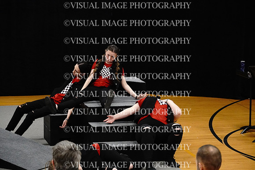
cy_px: 85
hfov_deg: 16.3
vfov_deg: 10.9
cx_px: 128
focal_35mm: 126
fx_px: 893
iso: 8000
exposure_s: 1/125
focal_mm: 84
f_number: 5.6
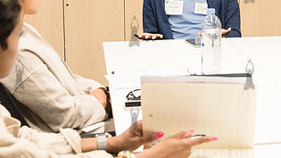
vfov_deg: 13.0
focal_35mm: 92
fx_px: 685
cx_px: 227
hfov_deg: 22.8
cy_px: 0
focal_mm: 32
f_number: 4
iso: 2500
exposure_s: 1/320
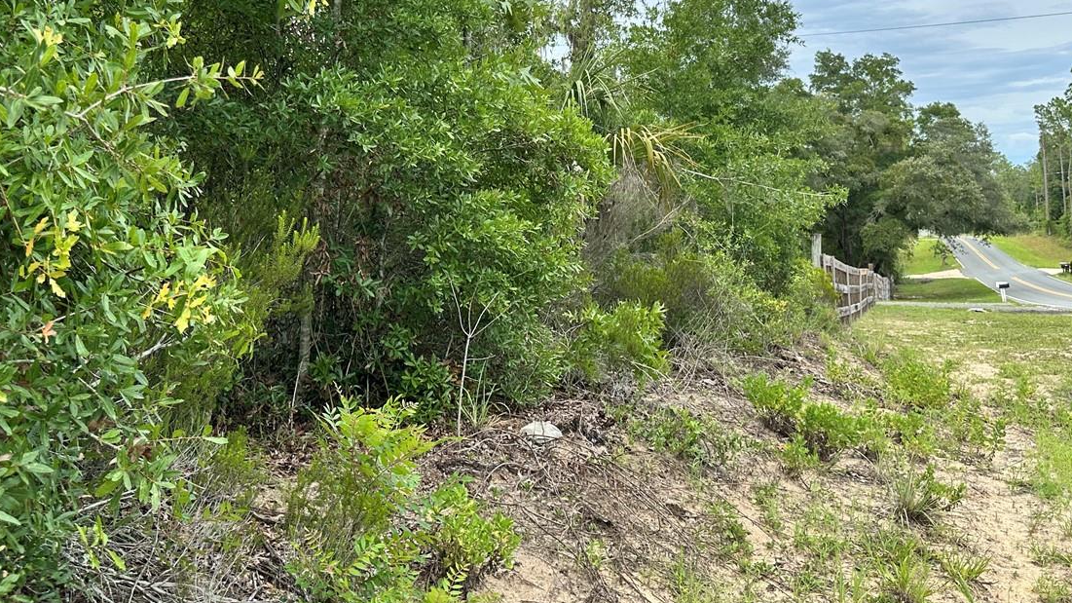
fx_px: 1080
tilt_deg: +4.7
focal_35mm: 38
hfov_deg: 52.7
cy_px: 148
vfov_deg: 30.6
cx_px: 572
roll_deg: +2.6
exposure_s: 1/1664
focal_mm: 6.86
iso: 80
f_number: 1.78
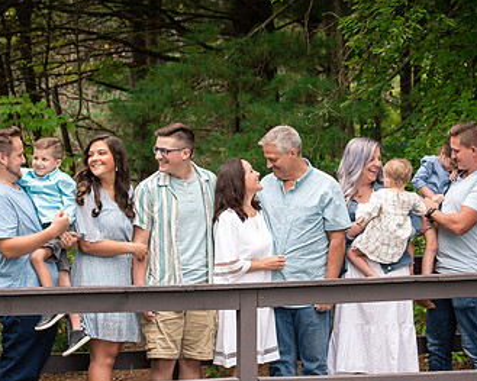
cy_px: 204
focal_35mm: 150
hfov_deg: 12.8
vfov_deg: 10.3
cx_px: 303
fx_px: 2117
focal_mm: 70
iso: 800
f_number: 5.6
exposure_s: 1/200
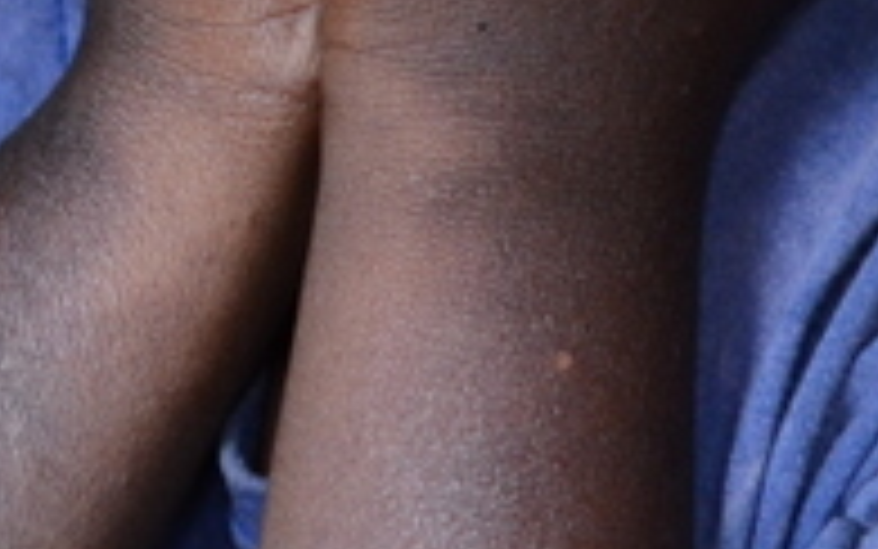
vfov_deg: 3.3
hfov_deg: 5.2
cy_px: -470
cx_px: -108
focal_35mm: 400
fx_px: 9574
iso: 1000
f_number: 2.8
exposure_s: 1/80
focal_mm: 50
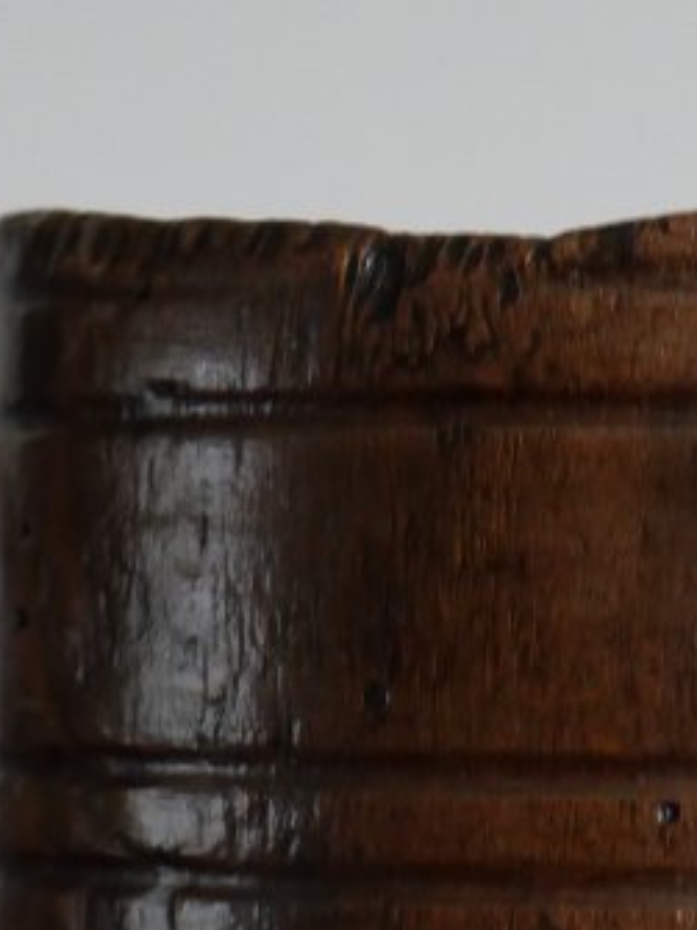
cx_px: 547
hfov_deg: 6.9
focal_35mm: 215
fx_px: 5776
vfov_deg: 9.0
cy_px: 1288
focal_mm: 30
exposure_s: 1/60
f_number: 2.8
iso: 1600
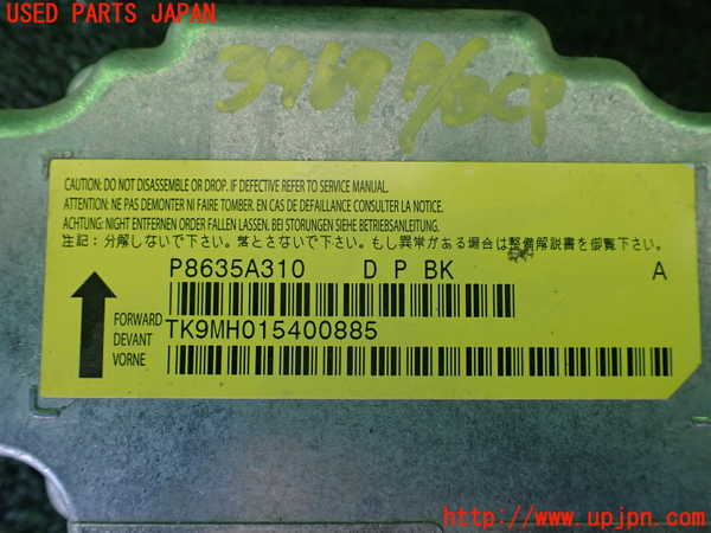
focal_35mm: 30
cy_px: 266
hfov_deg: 60.0
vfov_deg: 46.8
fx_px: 616
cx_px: 356
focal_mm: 5.4
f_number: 2.3
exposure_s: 1/125
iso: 200
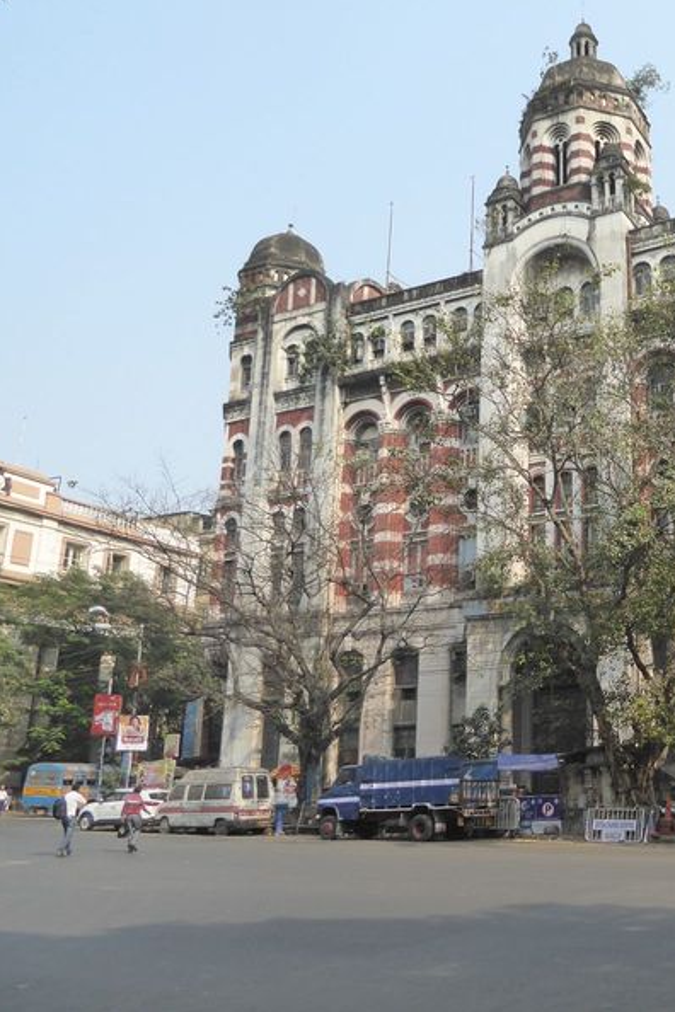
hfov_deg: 35.5
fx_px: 984
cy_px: 508
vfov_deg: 54.4
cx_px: 612
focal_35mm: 35
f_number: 3.3
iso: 160
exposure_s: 1/500
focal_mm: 4.3
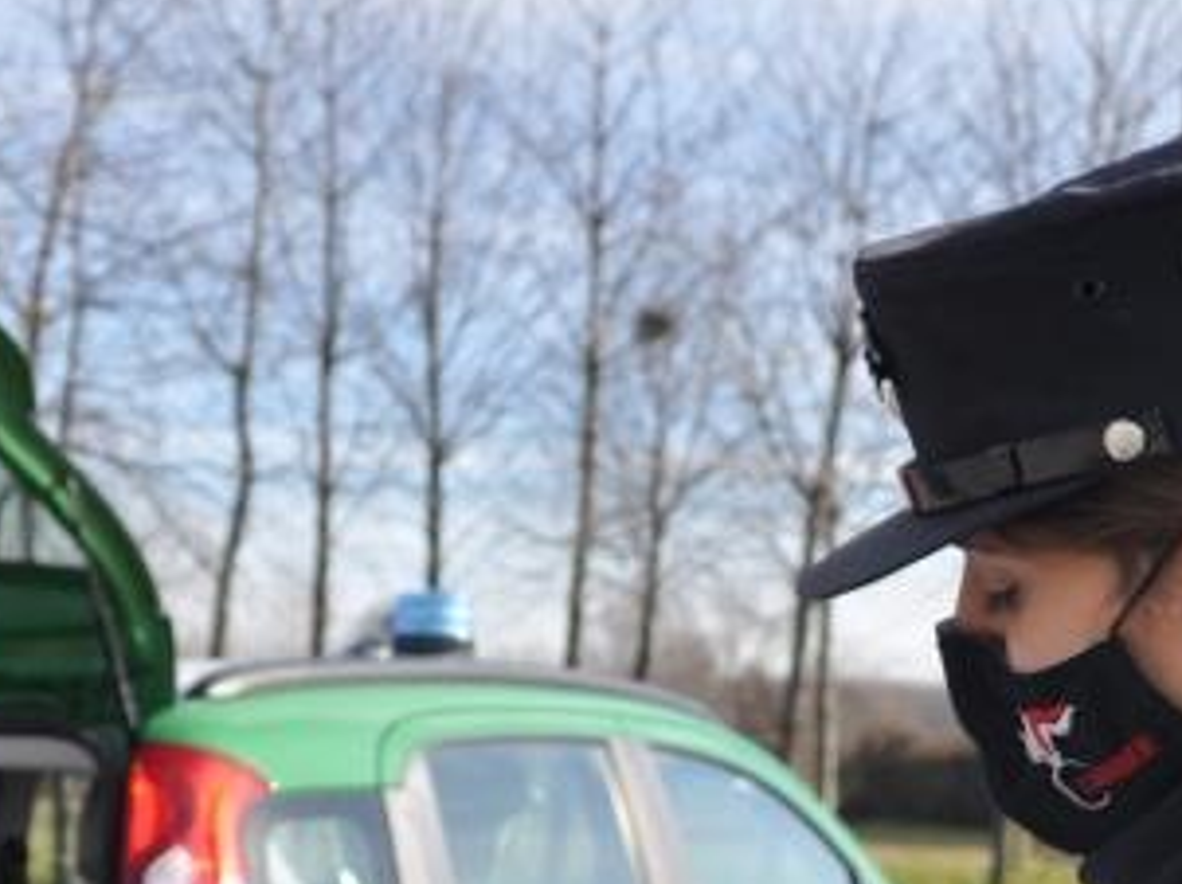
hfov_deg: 22.0
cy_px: 1111
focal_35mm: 88
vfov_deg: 16.0
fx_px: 3002
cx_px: 254
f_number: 4
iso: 200
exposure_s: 1/1000
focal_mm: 18
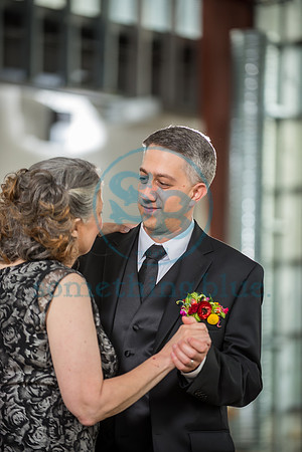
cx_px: 151
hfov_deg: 8.9
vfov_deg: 13.2
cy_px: 226
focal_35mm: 155
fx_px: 1950
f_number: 2.8
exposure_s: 1/160
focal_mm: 155
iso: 400
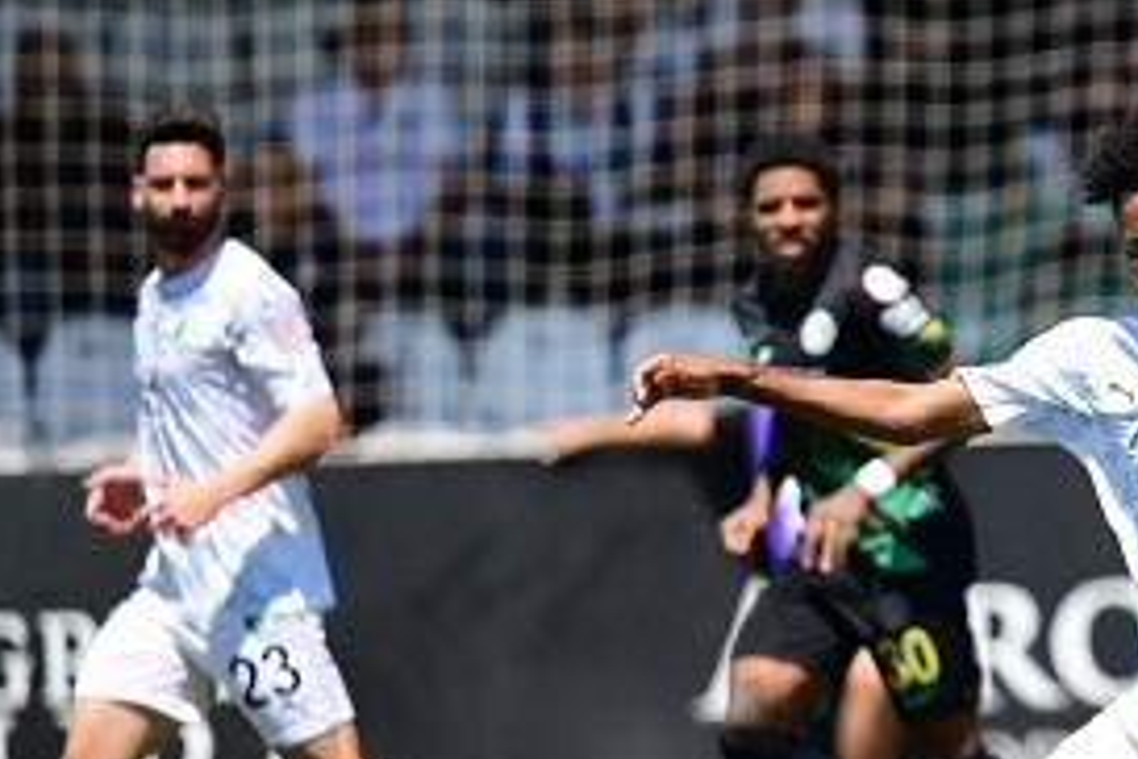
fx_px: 43114
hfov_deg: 1.5
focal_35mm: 1364
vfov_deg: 1.0
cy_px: 448
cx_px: 1284
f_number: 6.3
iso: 1000
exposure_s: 1/2500
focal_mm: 600
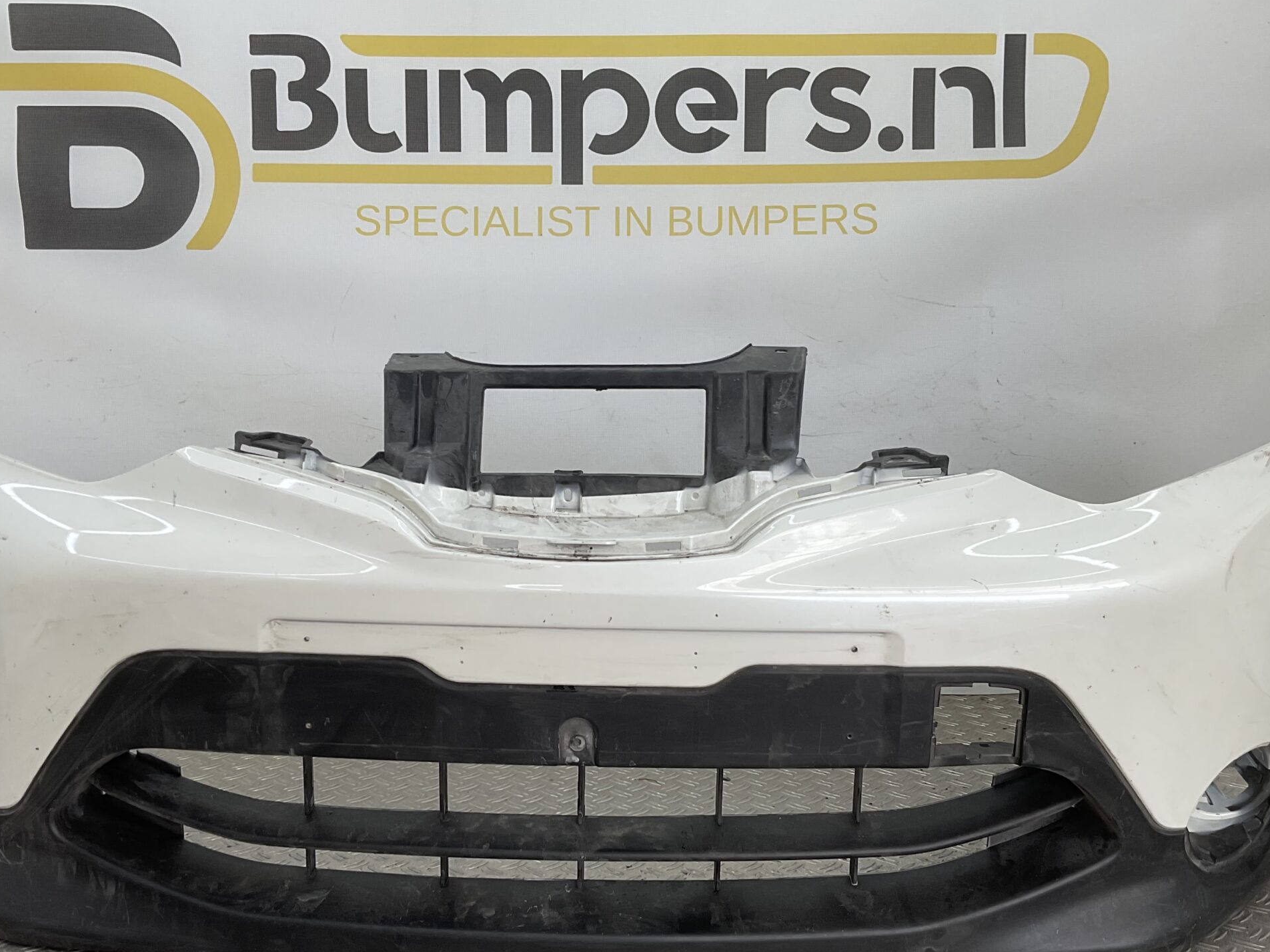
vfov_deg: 36.8
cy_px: 537
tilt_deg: -10.0
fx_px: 1431
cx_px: 612
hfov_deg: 47.9
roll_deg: -1.5
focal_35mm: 39
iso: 16
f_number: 1.8
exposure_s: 1/198
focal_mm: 3
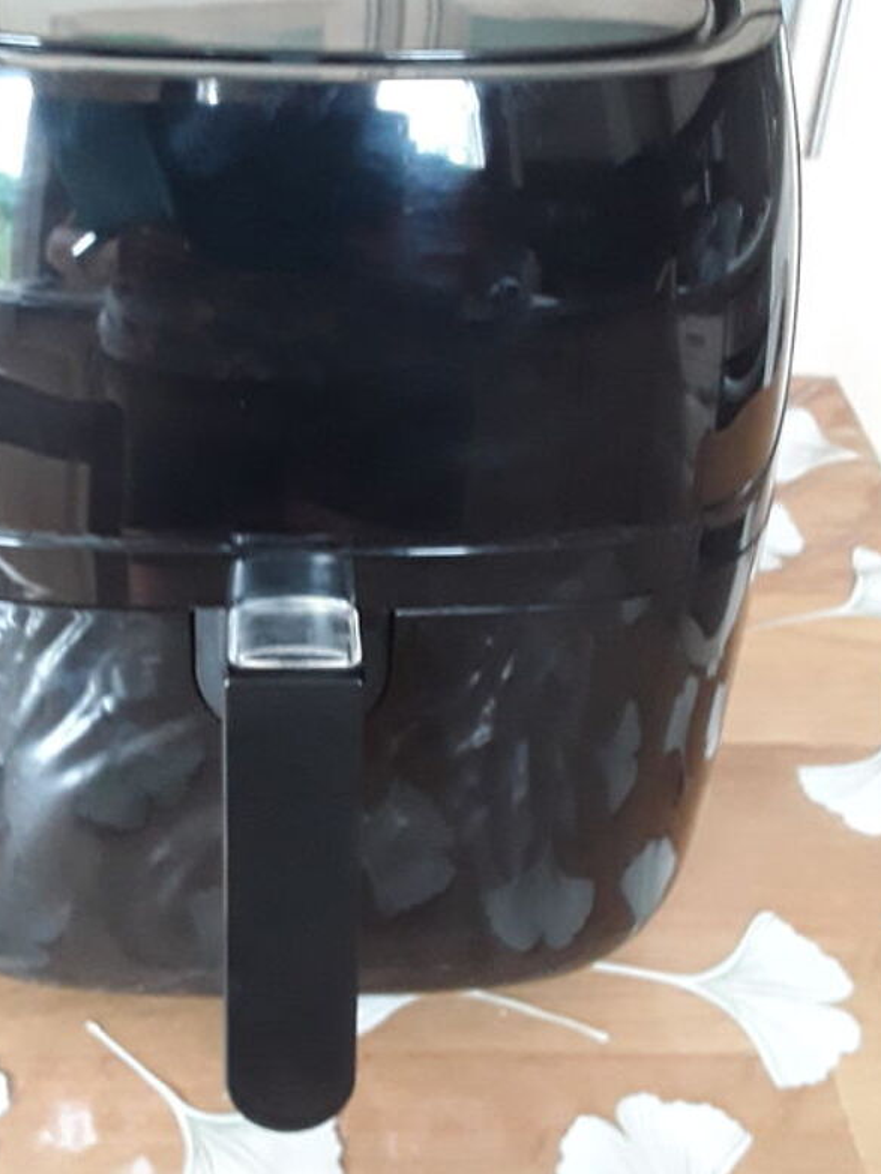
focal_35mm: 46
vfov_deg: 41.2
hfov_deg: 31.4
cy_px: 544
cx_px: 332
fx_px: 1560
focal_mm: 2.91
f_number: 1.9
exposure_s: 1/17
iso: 200
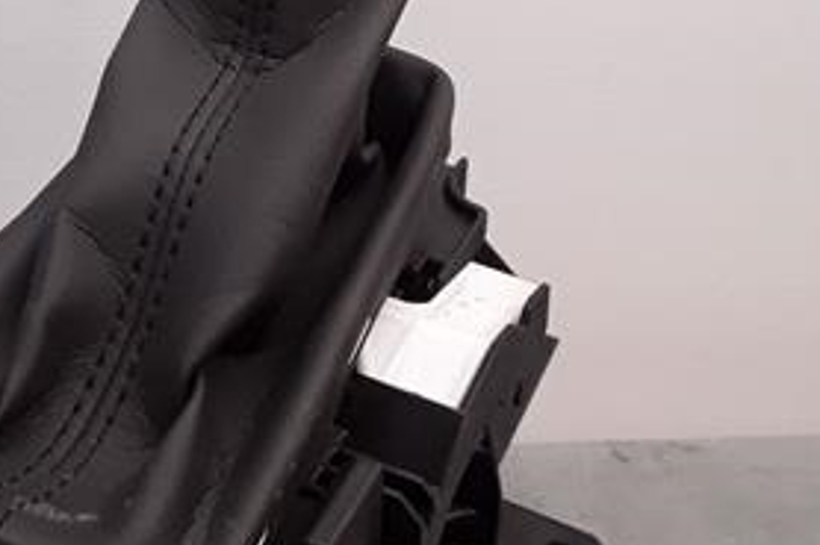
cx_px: 286
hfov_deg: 29.9
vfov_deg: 20.1
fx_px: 1525
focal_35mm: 67
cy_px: 109
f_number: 1.9
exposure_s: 1/138
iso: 100
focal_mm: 2.91
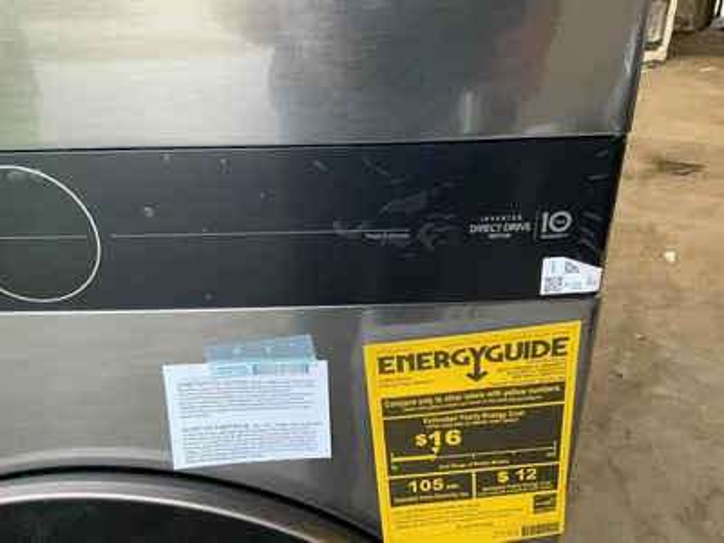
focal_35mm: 29
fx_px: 607
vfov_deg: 48.2
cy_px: 272
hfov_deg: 61.7
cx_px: 362
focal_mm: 3
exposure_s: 1/60
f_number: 1.8
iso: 200
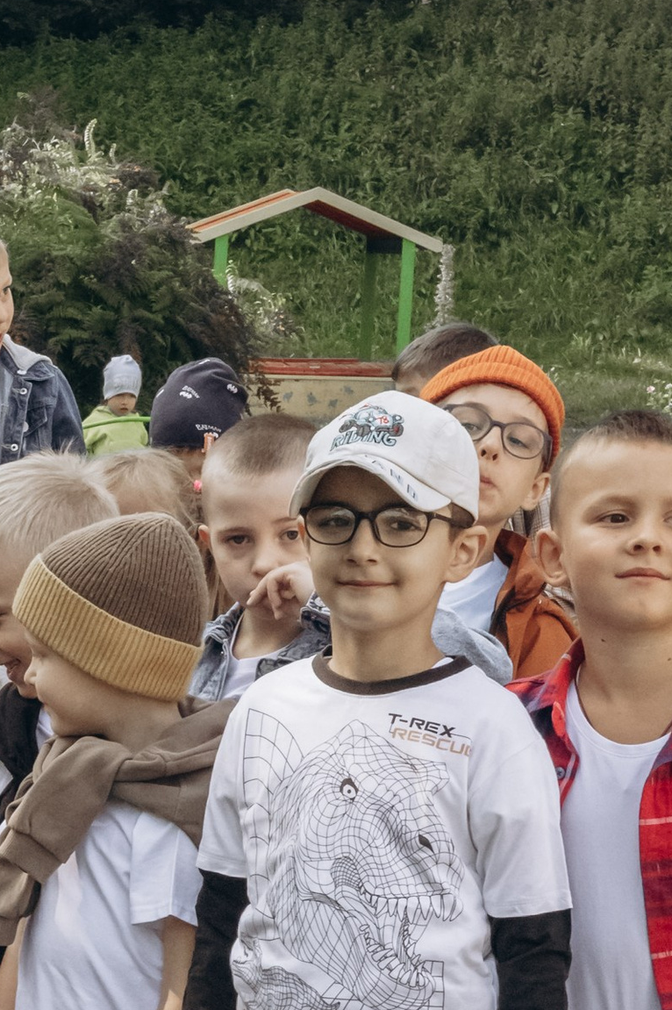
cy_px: 936
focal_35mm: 117
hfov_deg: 11.4
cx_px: -214
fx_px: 3280
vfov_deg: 17.2
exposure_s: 1/640
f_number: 16
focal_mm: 35
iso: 8000
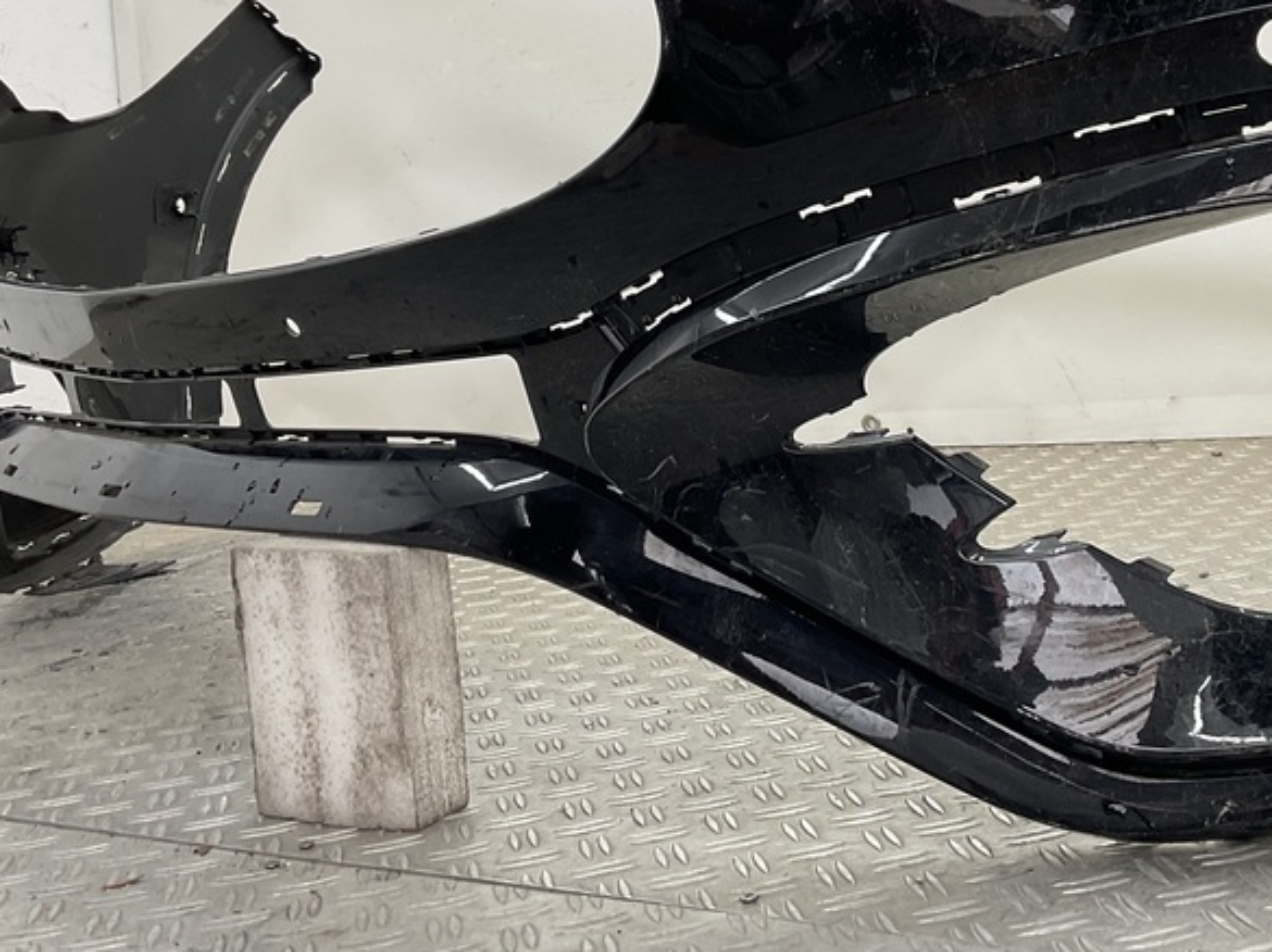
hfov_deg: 38.0
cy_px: 265
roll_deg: +5.8
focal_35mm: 50
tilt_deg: -3.2
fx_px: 1836
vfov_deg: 28.7
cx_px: 776
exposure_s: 1/100
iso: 32
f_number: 1.8
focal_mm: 3
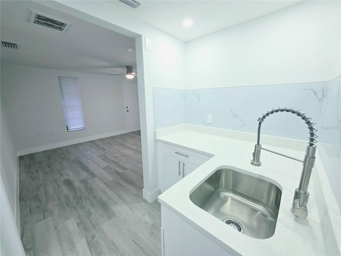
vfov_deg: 89.9
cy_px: 128
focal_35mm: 13
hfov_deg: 106.2
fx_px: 128
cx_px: 170
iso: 160
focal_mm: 2.2
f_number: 1.9
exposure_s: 1/120
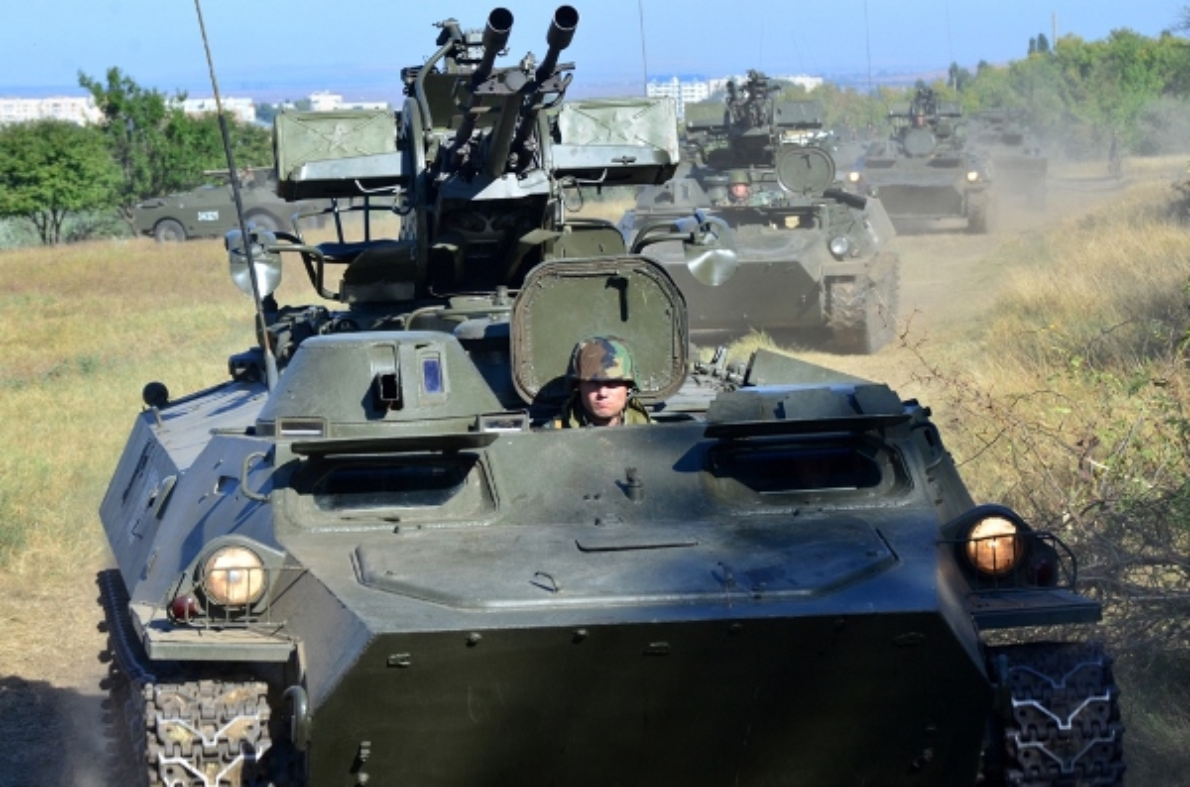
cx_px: 595
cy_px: 394
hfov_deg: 13.1
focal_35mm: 158
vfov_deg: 8.7
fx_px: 5194
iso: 320
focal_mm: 105
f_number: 9
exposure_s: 1/400
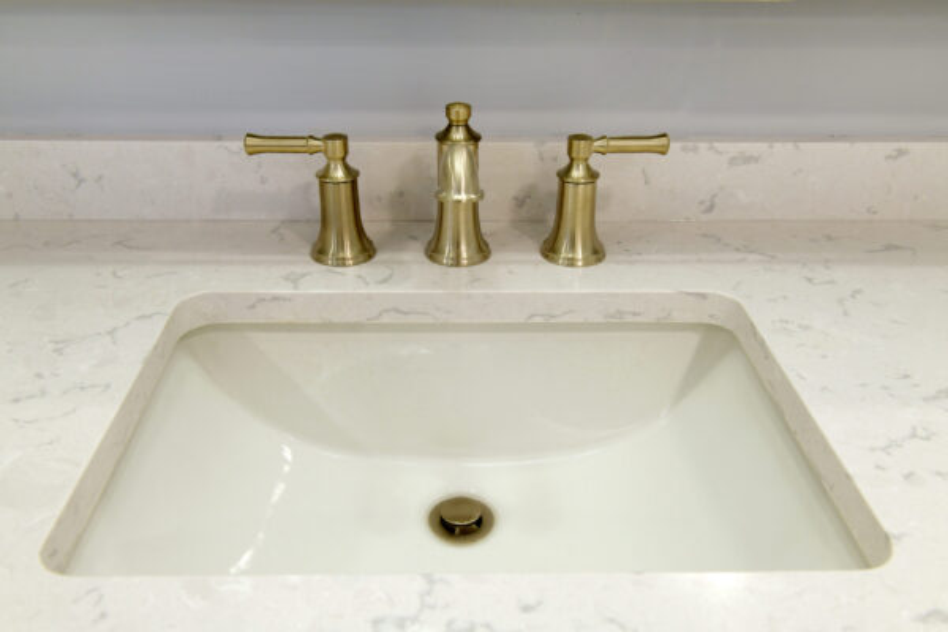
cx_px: 474
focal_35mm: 35
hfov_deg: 54.4
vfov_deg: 37.9
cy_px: 316
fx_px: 922
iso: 400
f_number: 10
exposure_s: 1/15
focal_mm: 35
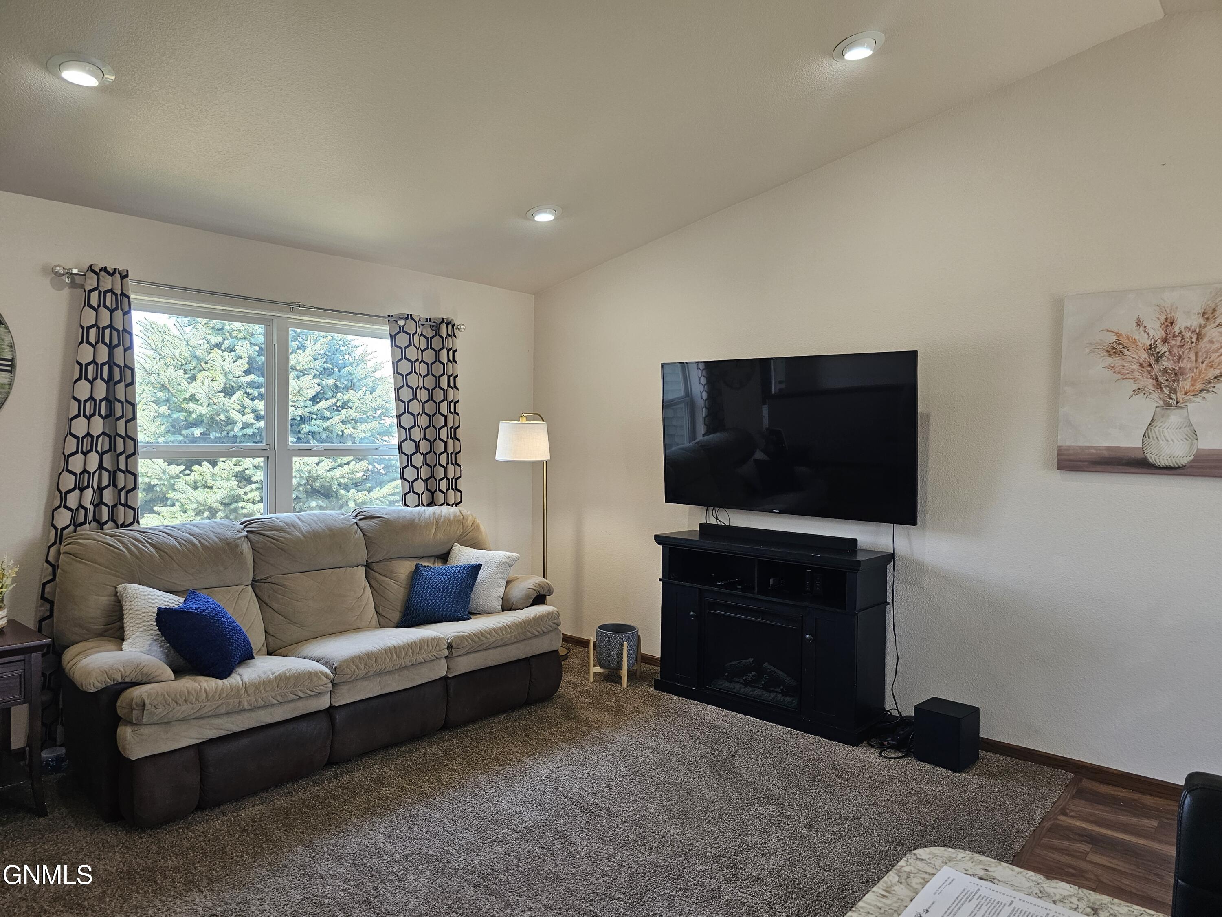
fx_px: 812
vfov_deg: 58.9
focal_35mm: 23
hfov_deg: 73.9
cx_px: 611
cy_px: 458
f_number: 1.7
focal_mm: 6.3
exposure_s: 1/120
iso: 160
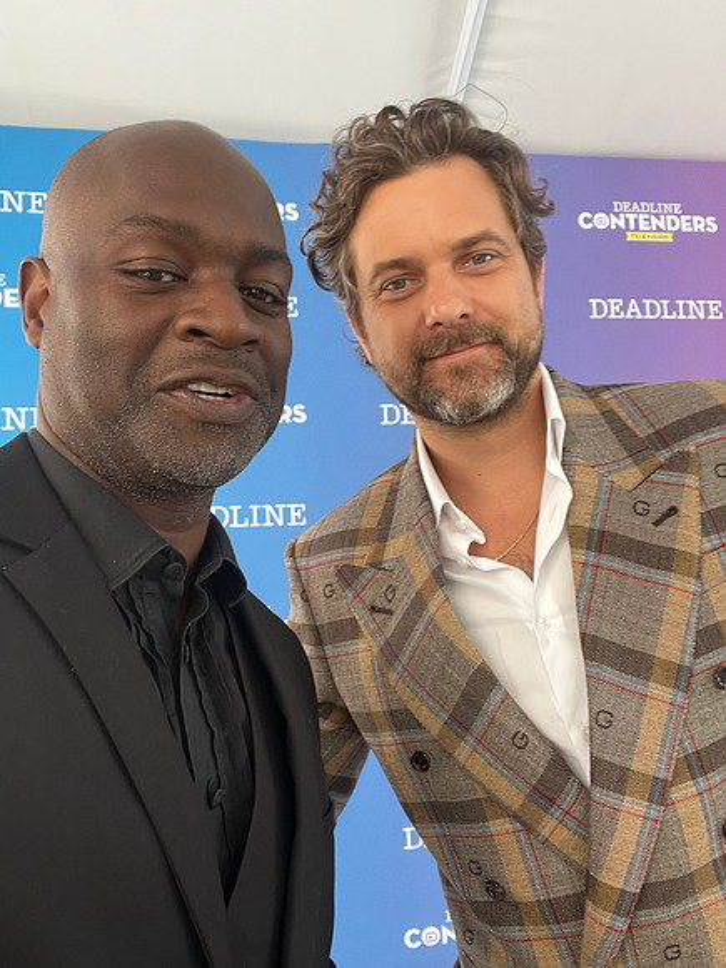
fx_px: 839
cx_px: 363
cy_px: 484
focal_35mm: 30
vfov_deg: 60.0
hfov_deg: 46.8
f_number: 2.2
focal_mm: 2.71
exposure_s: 1/71
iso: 100
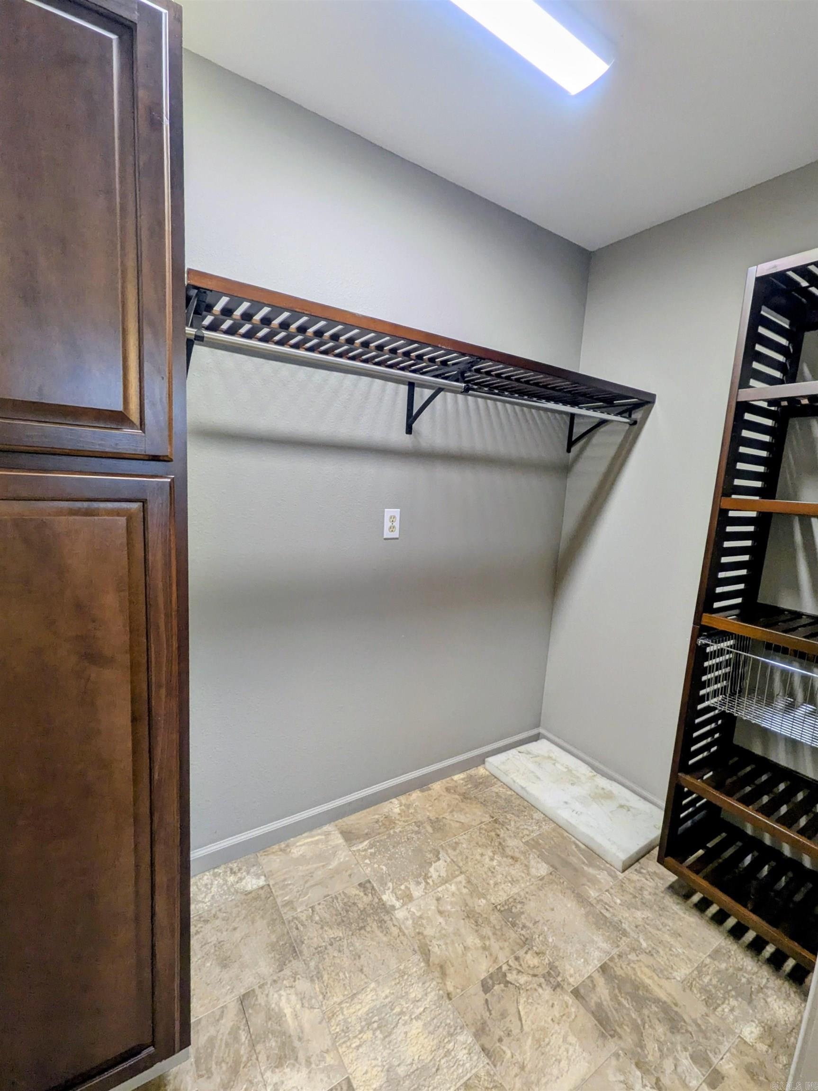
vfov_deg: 102.1
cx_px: 409
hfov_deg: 85.7
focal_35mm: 14
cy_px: 546
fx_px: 441
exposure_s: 1/60
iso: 93
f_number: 2.2
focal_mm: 1.85
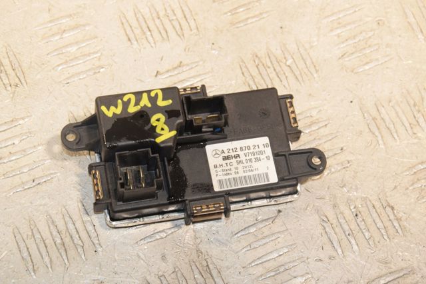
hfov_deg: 17.1
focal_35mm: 120
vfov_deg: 11.4
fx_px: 1419
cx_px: 213
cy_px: 142
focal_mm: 80
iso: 1600
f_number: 8
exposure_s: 1/200
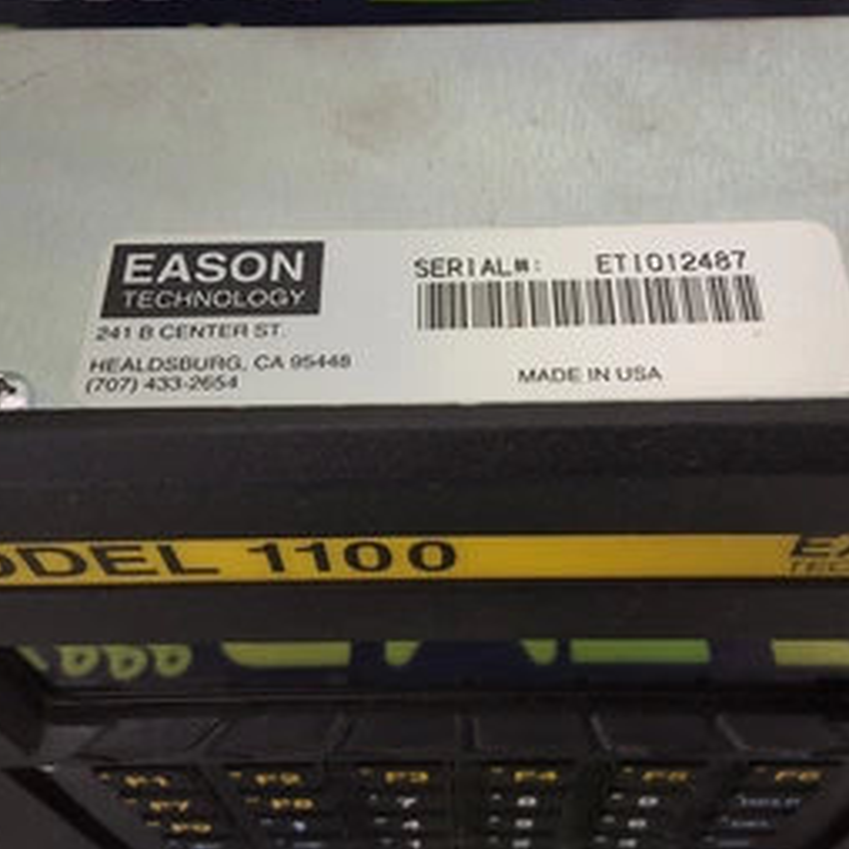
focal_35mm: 39
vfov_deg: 42.8
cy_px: 391
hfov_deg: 42.8
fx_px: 1082
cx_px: 455
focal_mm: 2.91
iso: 250
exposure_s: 1/24
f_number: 1.9
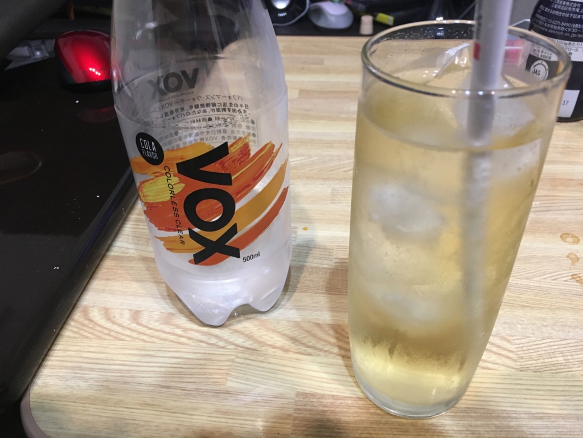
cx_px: 292
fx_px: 488
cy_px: 219
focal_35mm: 29
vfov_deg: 48.2
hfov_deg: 61.7
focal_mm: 4.15
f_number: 2.2
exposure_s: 1/33
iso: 160
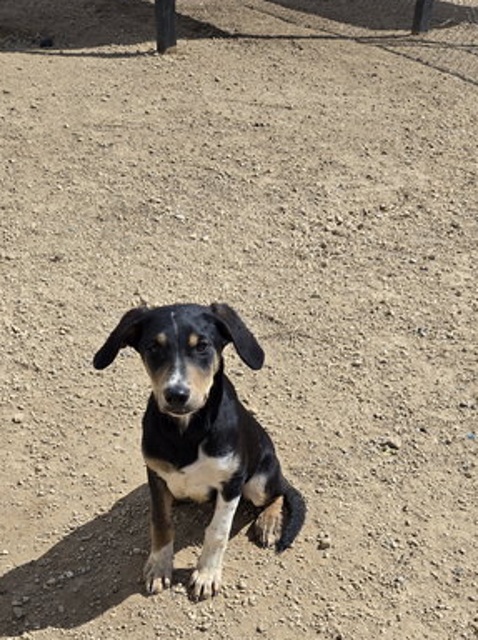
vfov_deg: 45.2
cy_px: 481
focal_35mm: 40
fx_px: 738
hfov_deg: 35.9
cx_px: 245
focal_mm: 5.4
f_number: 1.8
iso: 25
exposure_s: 1/2500
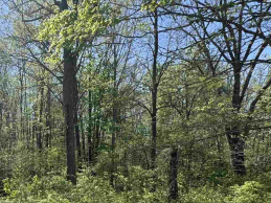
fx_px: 282
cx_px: 30
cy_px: 191
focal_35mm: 36
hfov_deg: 46.6
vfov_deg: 36.5
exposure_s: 1/858
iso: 50
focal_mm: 2.22
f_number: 2.2
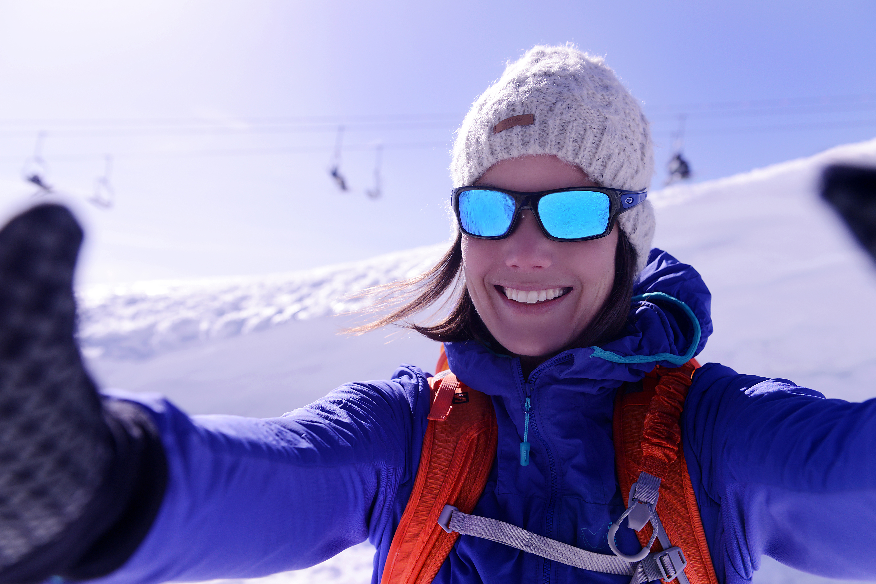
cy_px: 292
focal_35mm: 36
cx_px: 438
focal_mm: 36
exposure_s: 1/2000
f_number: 5
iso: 200
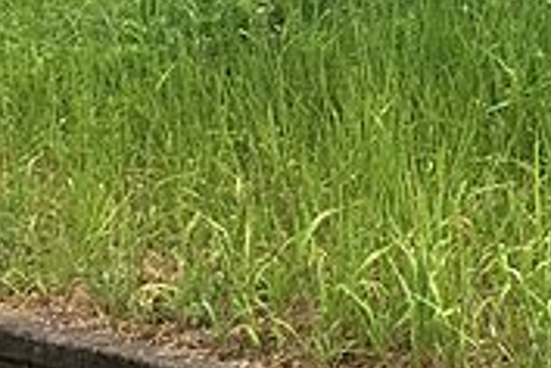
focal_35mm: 102
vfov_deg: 13.3
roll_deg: +0.4
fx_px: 1561
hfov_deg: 19.2
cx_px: 607
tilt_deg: -7.0
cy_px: 50
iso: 25
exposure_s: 1/484
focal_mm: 4.15
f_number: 2.2
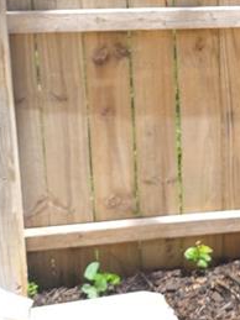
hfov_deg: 18.6
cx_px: 245
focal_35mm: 77
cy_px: 9
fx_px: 712
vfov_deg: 24.3
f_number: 1.8
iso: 40
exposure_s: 1/744
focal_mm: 5.4
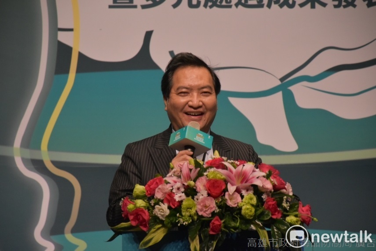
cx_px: 188
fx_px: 2194
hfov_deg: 9.8
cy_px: 126
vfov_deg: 6.5
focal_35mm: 210
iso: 3200
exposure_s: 1/500
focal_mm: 140
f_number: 5.6
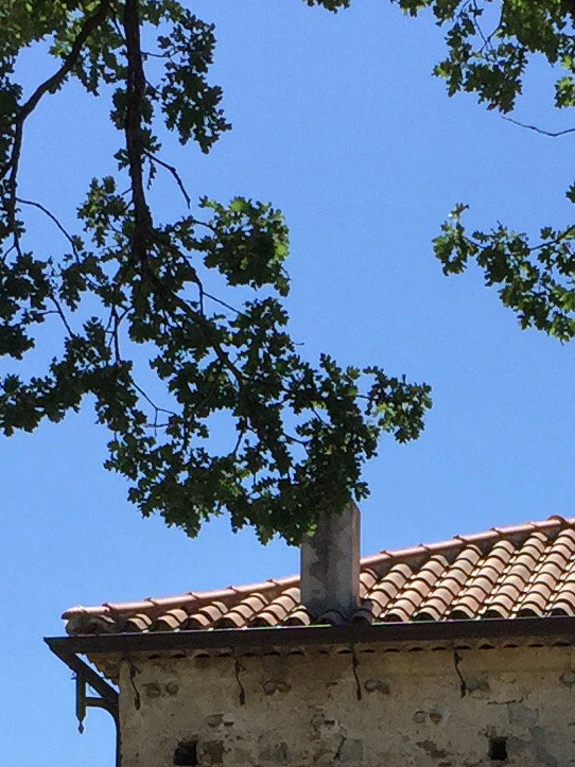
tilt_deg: +7.4
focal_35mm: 131
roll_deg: -0.6
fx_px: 2902
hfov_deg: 11.2
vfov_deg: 14.4
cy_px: 997
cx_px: 522
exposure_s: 1/2198
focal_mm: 4.15
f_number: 2.2
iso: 32
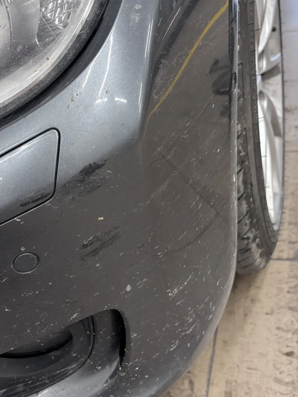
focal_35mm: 41
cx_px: 140
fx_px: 470
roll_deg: +18.6
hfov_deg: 35.1
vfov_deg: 45.8
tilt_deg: -38.9
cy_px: 196
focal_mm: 5.96
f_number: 1.6
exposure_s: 1/98
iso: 125
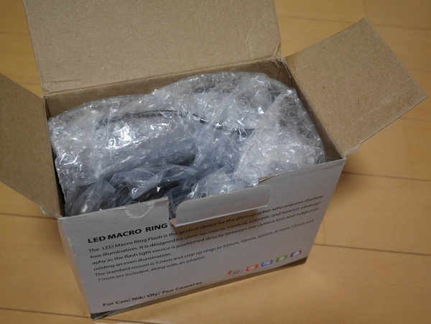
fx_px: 523
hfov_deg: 44.8
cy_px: 162
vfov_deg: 34.4
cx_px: 216
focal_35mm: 42
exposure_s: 1/60
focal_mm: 21
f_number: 4.7
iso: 1250
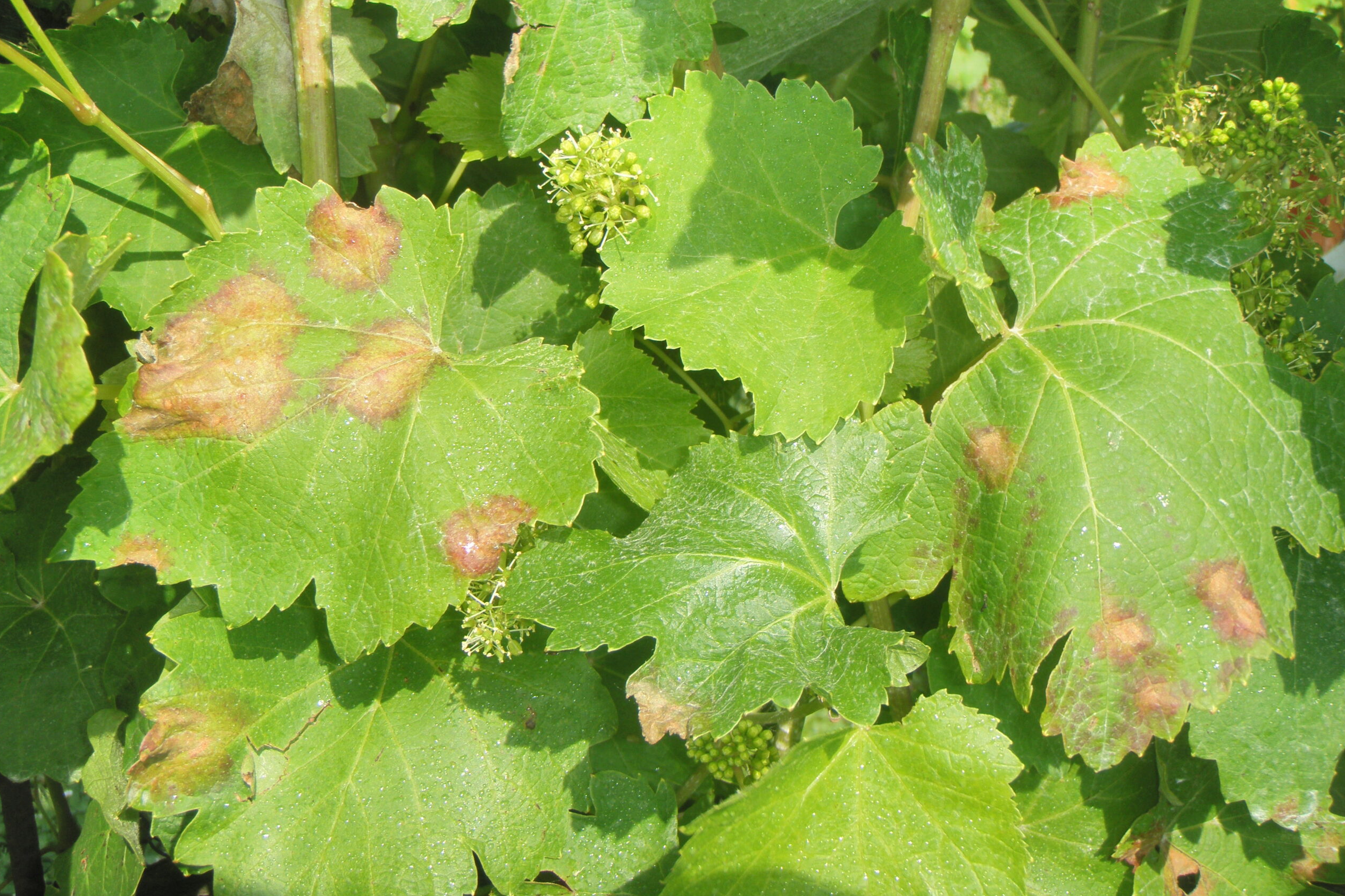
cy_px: 393
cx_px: 666
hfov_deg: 48.5
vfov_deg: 33.4
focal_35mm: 40
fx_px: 1494
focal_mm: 6.7
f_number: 4.5
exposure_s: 1/200
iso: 50
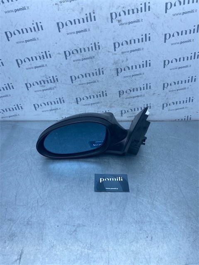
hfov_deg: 53.1
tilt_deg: -36.3
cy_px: 132
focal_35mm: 26
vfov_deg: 67.3
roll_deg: -1.3
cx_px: 100
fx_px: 199
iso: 32
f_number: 1.8
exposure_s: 1/1016
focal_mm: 4.25
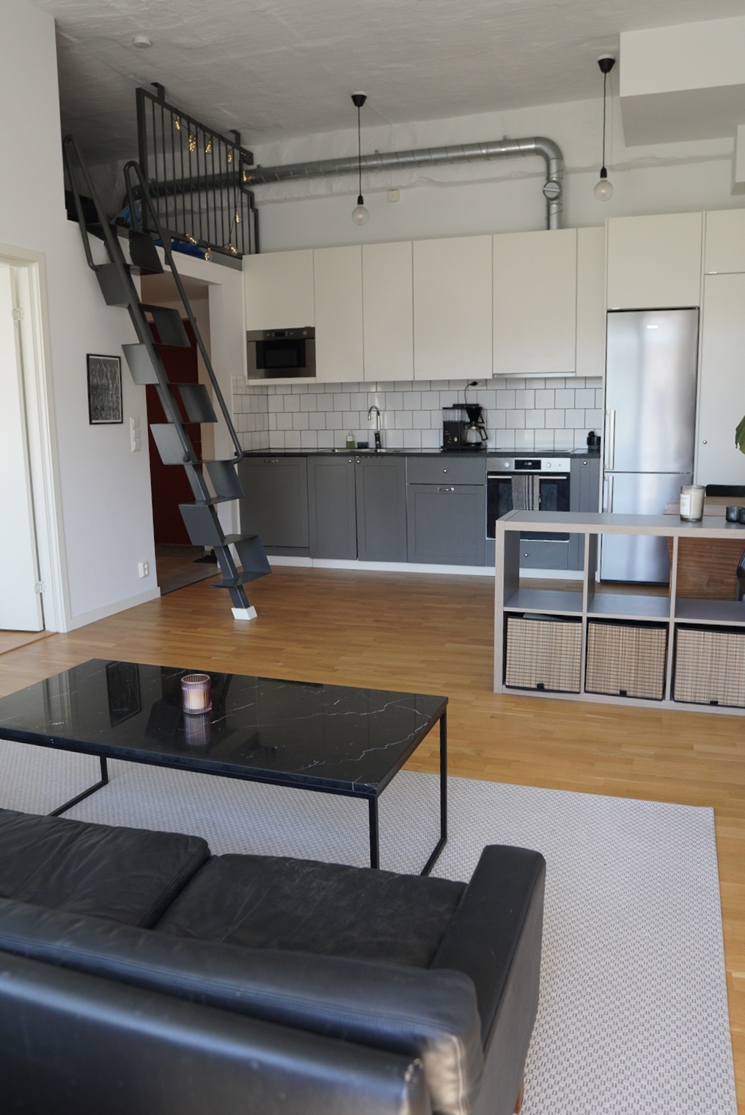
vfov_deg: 73.7
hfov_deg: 53.2
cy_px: 558
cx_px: 372
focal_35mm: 24
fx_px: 744
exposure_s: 1/250
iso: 500
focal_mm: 16
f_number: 2.8
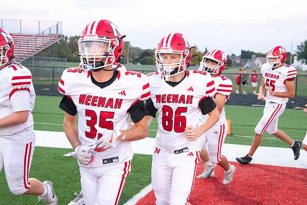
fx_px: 495
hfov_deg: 34.5
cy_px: 102
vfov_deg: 23.4
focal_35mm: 58
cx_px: 154
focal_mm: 58
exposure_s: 1/640
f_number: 7.1
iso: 10000
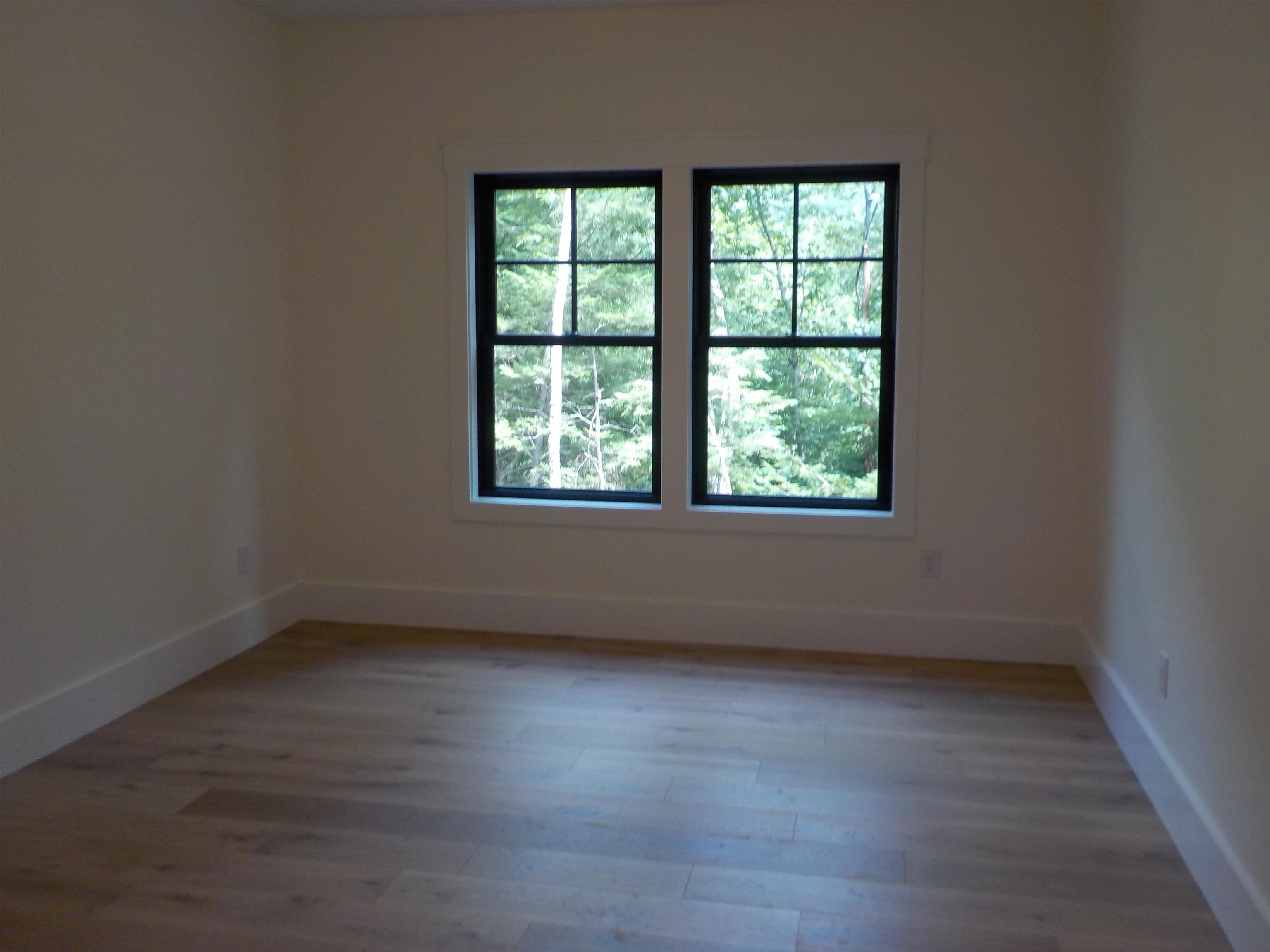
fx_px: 1101
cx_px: 635
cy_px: 476
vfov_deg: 46.8
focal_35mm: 30
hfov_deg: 60.0
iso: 125
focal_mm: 4.1
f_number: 3.3
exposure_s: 1/60
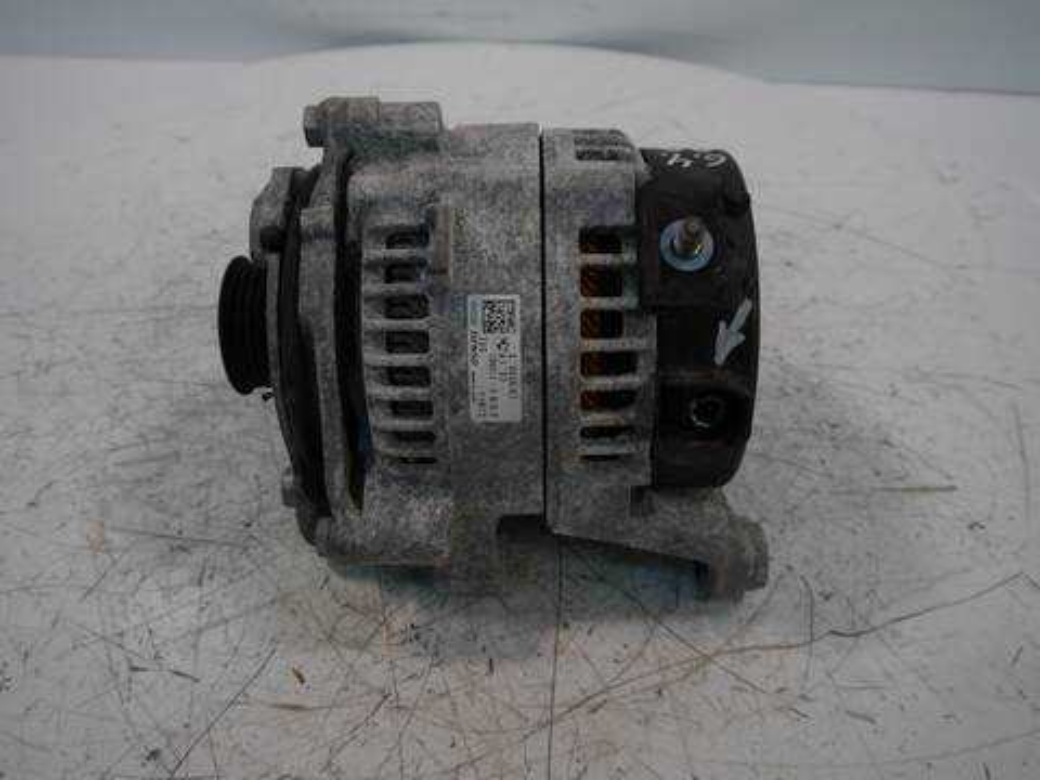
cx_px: 520
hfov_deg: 63.4
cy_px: 390
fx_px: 841
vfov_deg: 49.7
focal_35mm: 28
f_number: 3.5
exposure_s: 1/100
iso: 200
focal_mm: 14
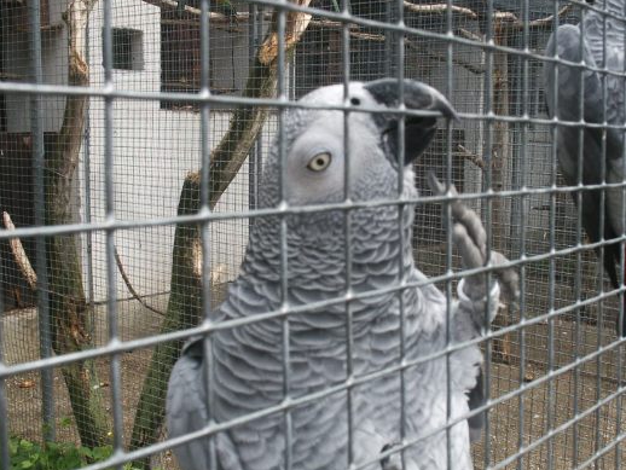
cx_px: 341
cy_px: 245
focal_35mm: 44
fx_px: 796
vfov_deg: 32.9
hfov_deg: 42.9
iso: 64
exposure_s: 1/90
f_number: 6.7
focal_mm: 7.89
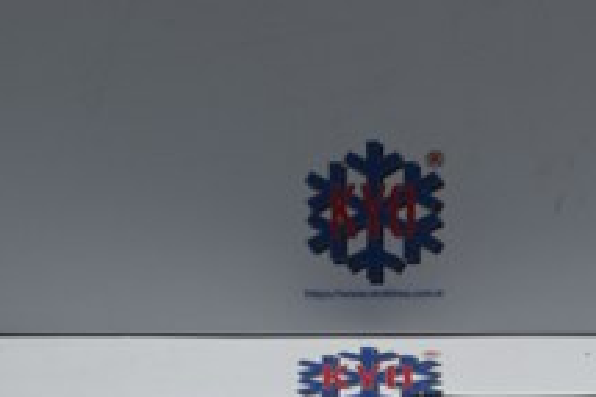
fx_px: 2703
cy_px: 353
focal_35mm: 163
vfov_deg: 8.4
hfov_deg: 12.6
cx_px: 385
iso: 280
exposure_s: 1/60
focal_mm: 39
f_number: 5.6
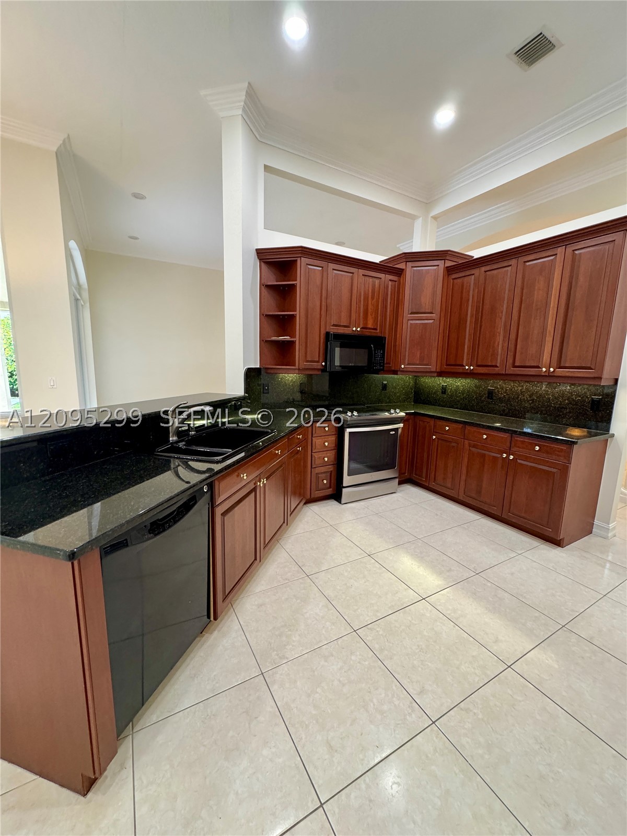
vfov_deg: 102.1
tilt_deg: -9.4
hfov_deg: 85.7
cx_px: 314
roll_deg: -0.7
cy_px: 418
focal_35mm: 14
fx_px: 338
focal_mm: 2.22
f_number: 2.2
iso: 250
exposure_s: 1/60
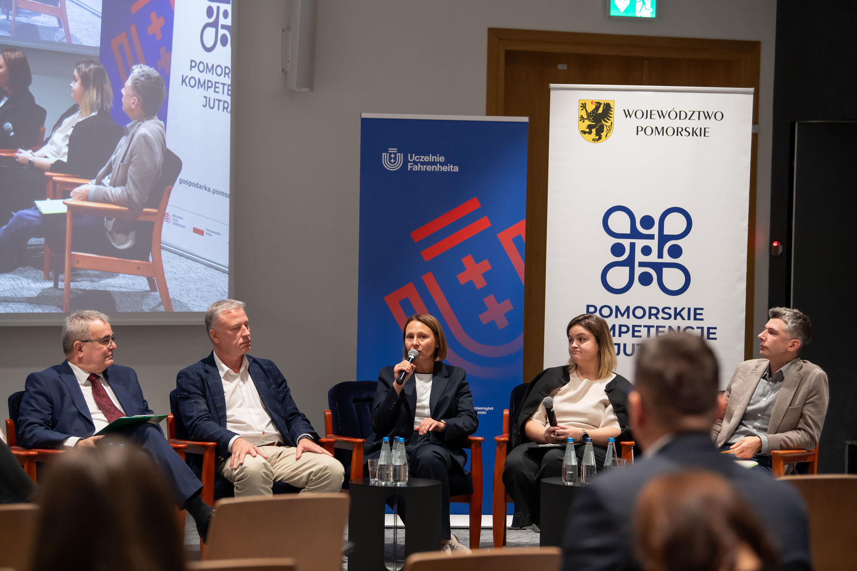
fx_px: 2618
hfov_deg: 18.6
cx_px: 428
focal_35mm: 110
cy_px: 286
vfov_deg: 12.5
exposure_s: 1/320
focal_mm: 110
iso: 2500
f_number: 2.8
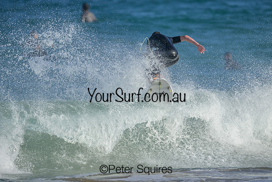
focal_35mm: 926
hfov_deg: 2.2
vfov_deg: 1.5
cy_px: 103
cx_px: 129
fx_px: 6996
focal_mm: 800
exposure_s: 1/2000
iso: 250
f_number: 6.3
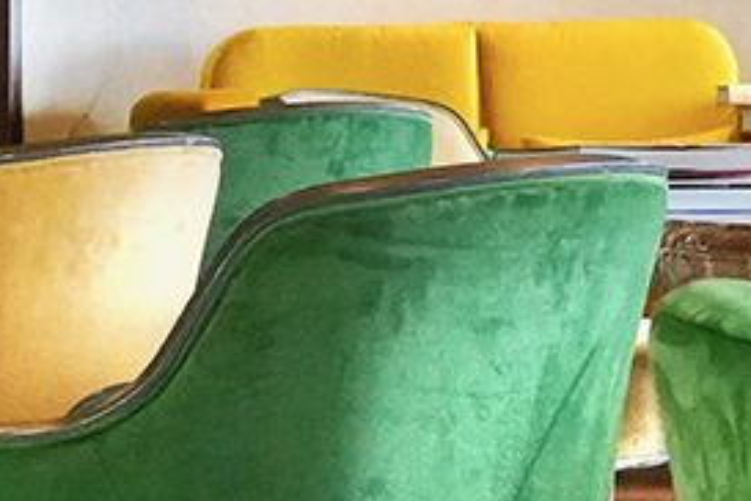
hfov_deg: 5.9
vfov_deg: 3.9
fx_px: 7343
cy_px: 95
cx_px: 542
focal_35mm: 352
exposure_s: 1/125
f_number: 8
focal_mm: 48
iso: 8000
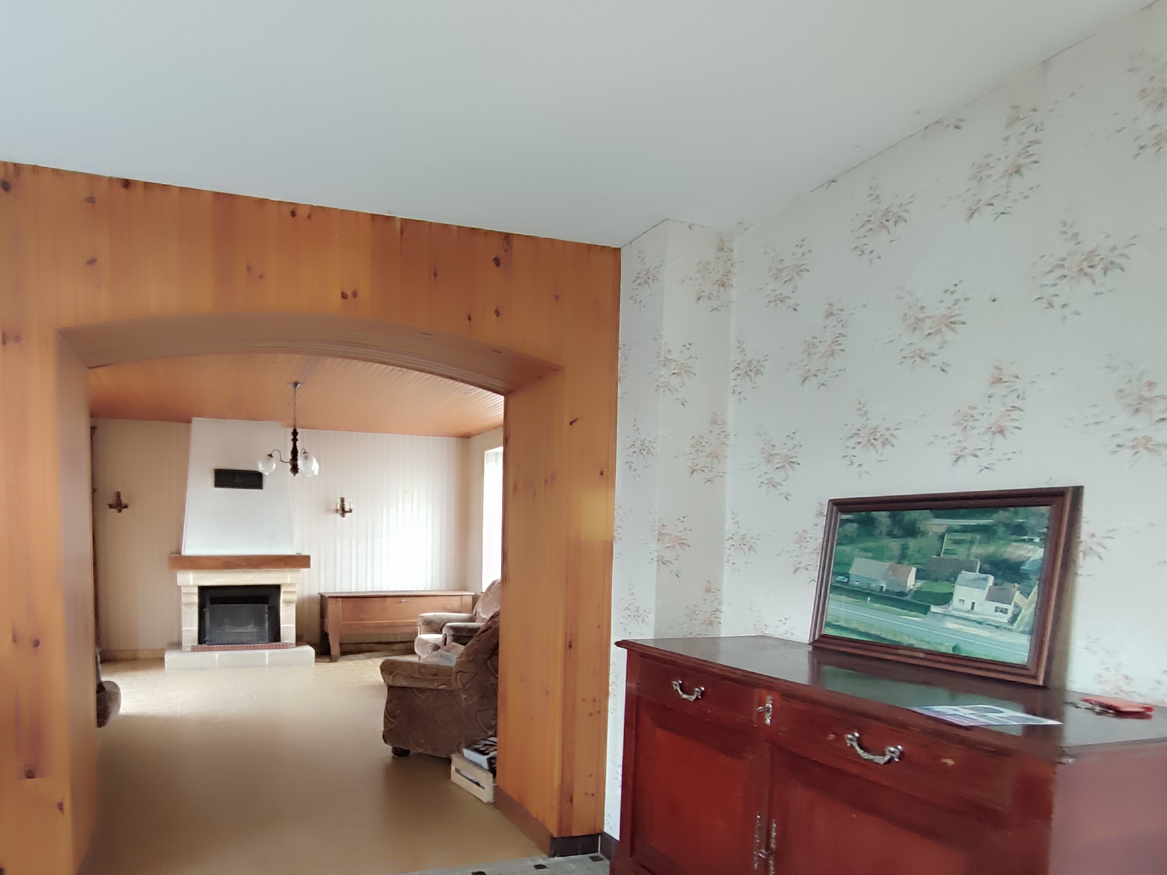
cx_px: 415
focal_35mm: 18
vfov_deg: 69.3
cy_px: 594
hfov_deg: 85.5
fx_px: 607
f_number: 2.2
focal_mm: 1.66
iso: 548
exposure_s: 1/33
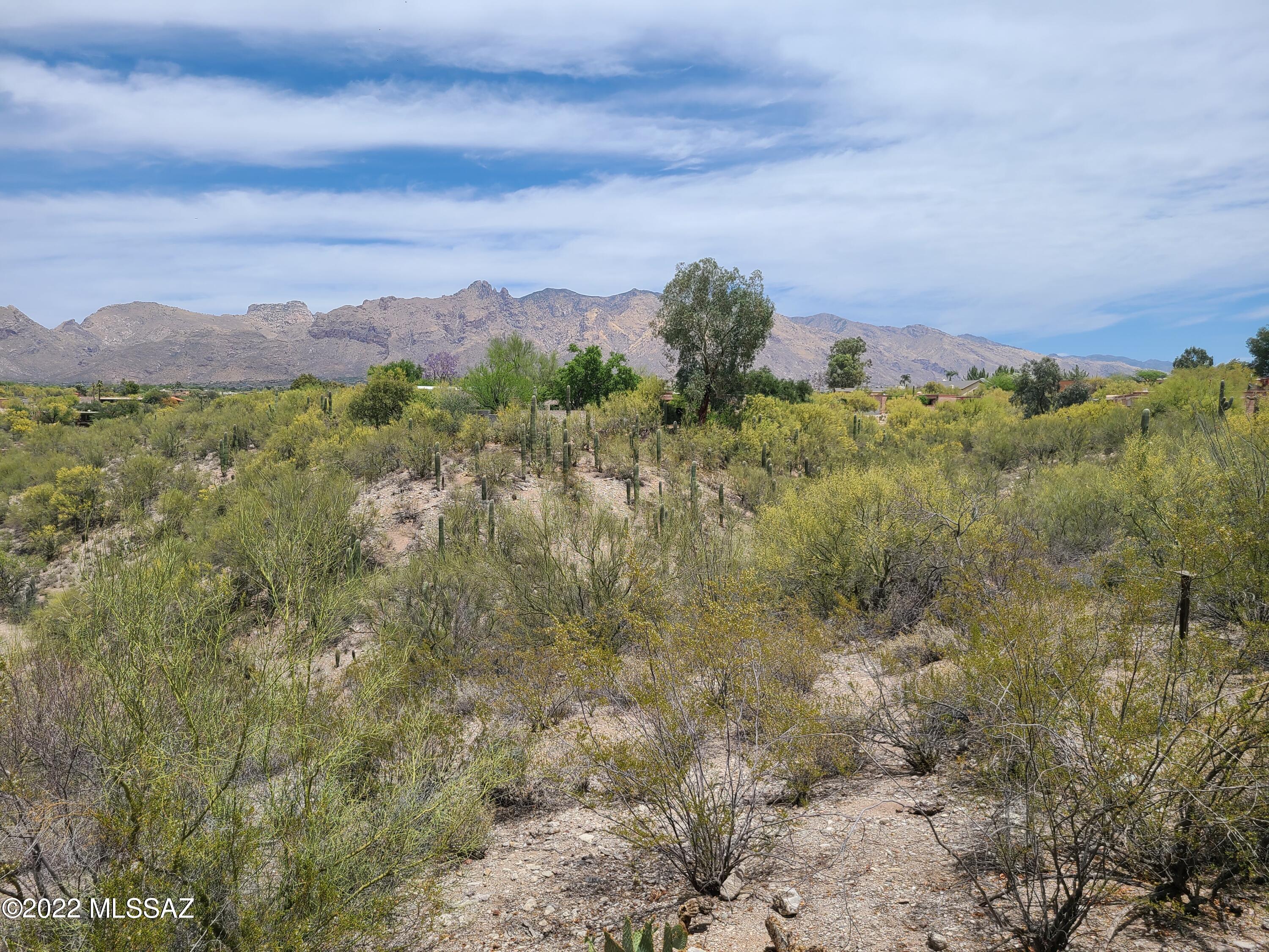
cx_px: 634
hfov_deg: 67.3
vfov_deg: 53.1
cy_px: 476
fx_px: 953
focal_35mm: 26
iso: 40
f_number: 1.8
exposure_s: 1/3009
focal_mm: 5.4
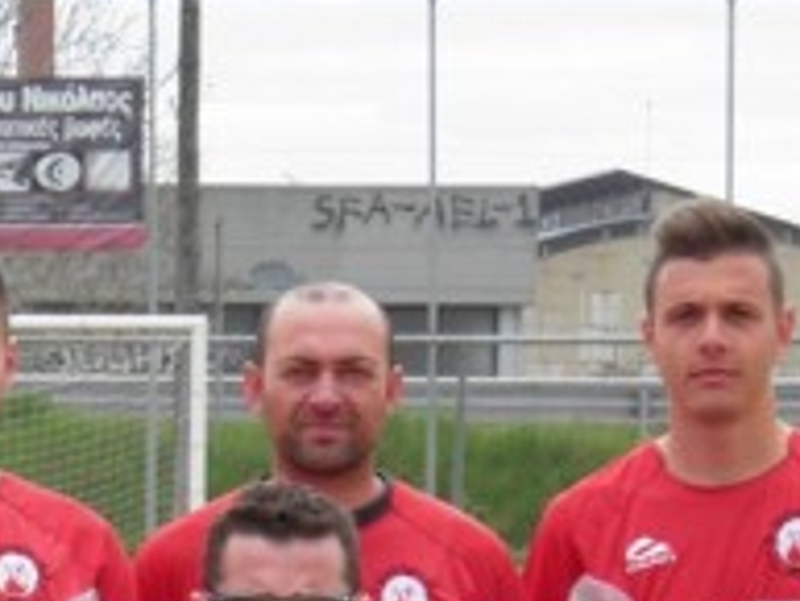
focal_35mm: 250
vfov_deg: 5.9
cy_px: 752
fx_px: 5781
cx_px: -261
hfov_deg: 7.8
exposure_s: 1/160
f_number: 5.5
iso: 50
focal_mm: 13.2
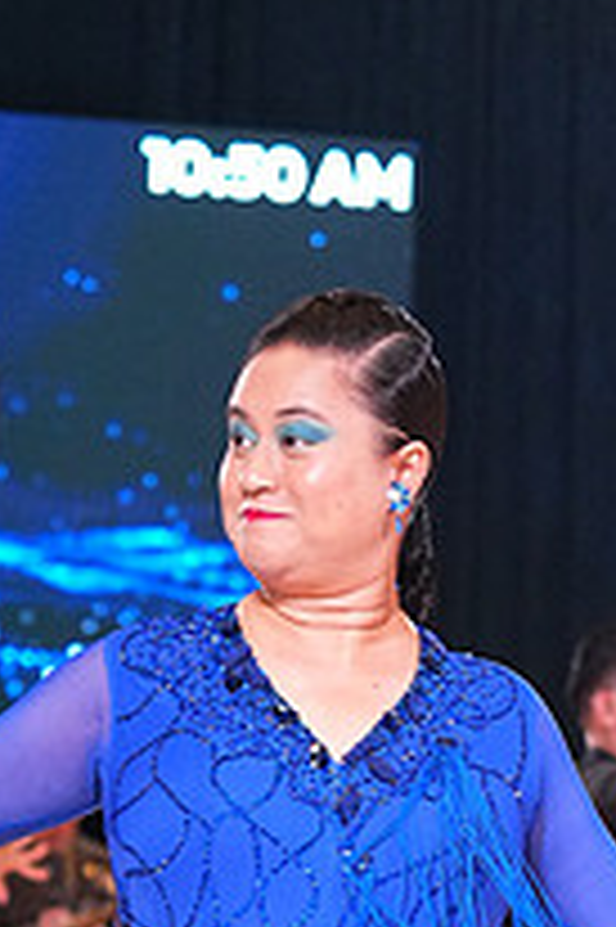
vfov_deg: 9.8
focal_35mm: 206
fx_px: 5296
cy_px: 1220
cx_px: 56
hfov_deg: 6.6
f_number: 4.5
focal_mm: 73
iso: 2000
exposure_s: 1/200
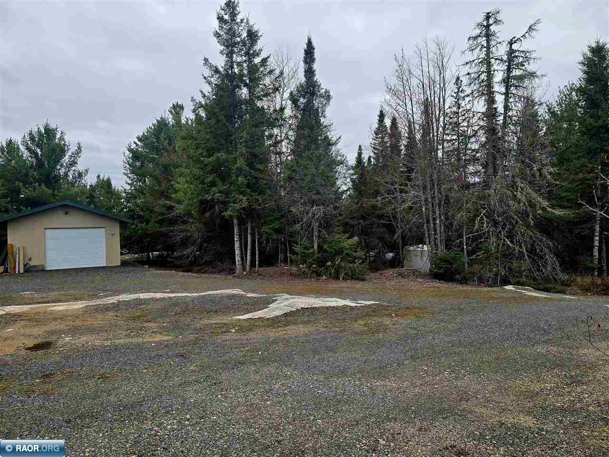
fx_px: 405
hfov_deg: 73.9
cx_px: 304
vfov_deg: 58.9
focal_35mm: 23
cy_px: 228
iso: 12
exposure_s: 1/526
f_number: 1.7
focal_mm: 6.3
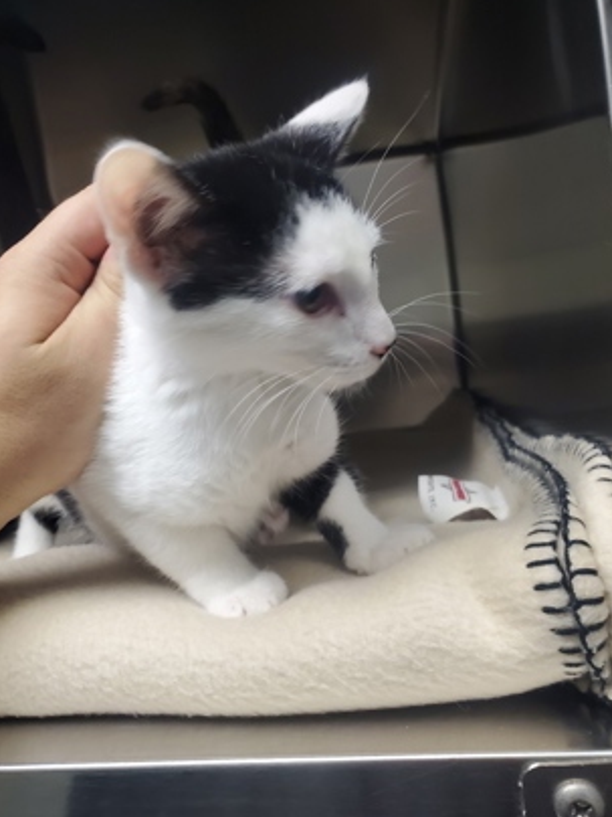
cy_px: 406
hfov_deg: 51.4
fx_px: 636
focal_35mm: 27
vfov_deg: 65.3
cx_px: 306
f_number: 2.4
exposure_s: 1/60
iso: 200
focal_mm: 4.3
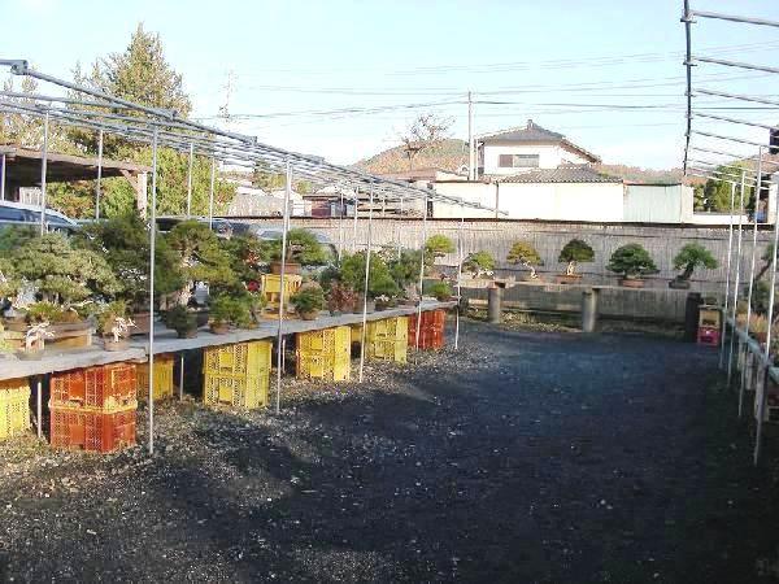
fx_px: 855
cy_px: 292
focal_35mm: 38
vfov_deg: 37.7
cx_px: 390
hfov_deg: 49.0
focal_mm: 6.3
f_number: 4
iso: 50
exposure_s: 1/130
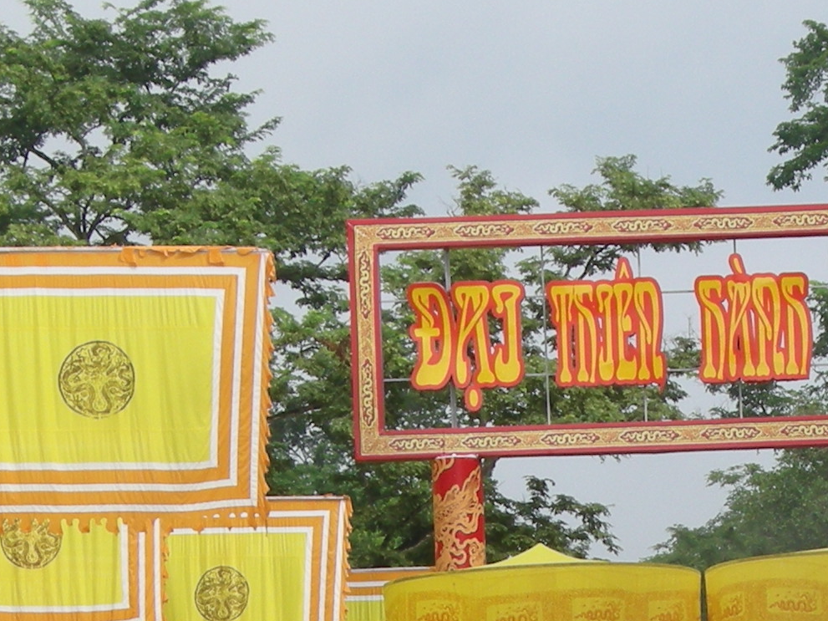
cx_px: 910
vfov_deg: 5.3
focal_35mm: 276
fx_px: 6601
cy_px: 908
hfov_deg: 7.1
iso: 64
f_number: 5.4
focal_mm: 15.7
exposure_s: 1/157
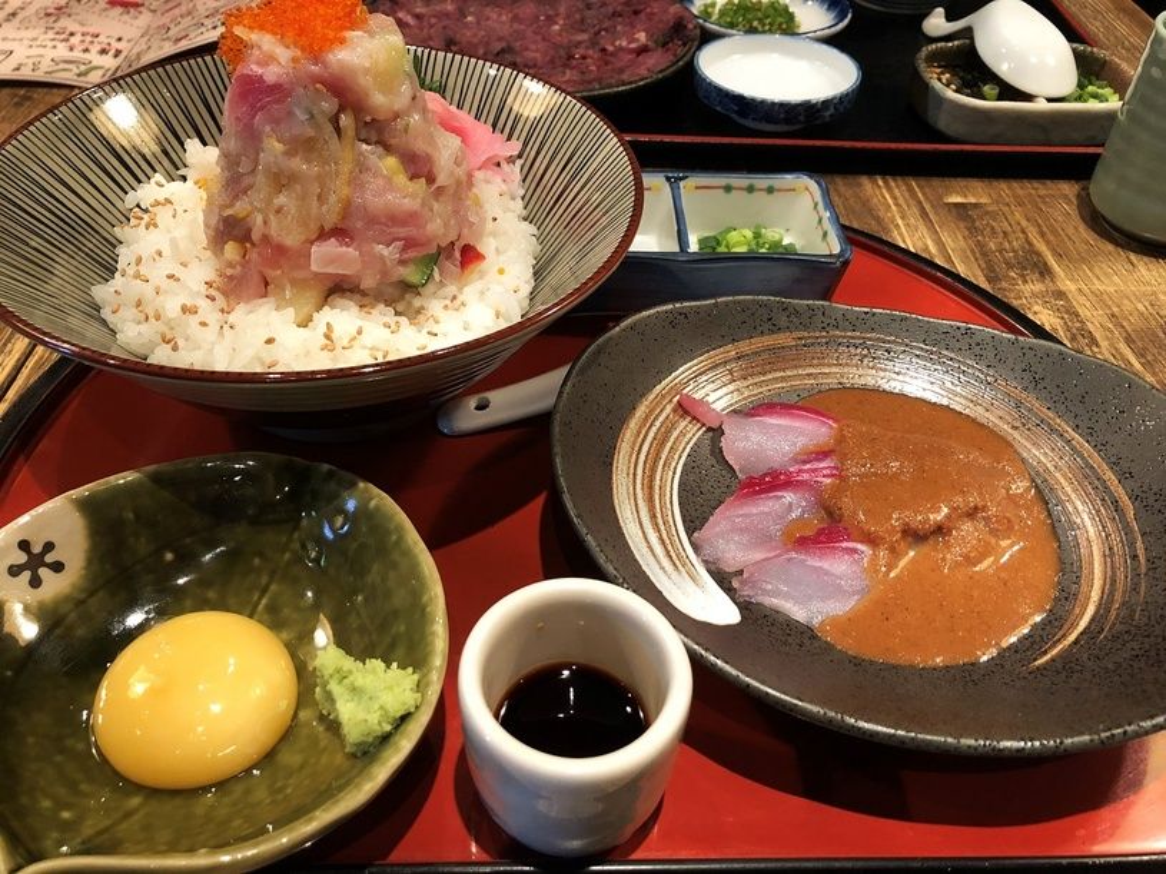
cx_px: 583
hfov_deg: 63.5
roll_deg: -1.0
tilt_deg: -43.0
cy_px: 437
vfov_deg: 49.7
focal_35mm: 28
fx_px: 943
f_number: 1.8
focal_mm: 3.99
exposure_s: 1/14
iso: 100
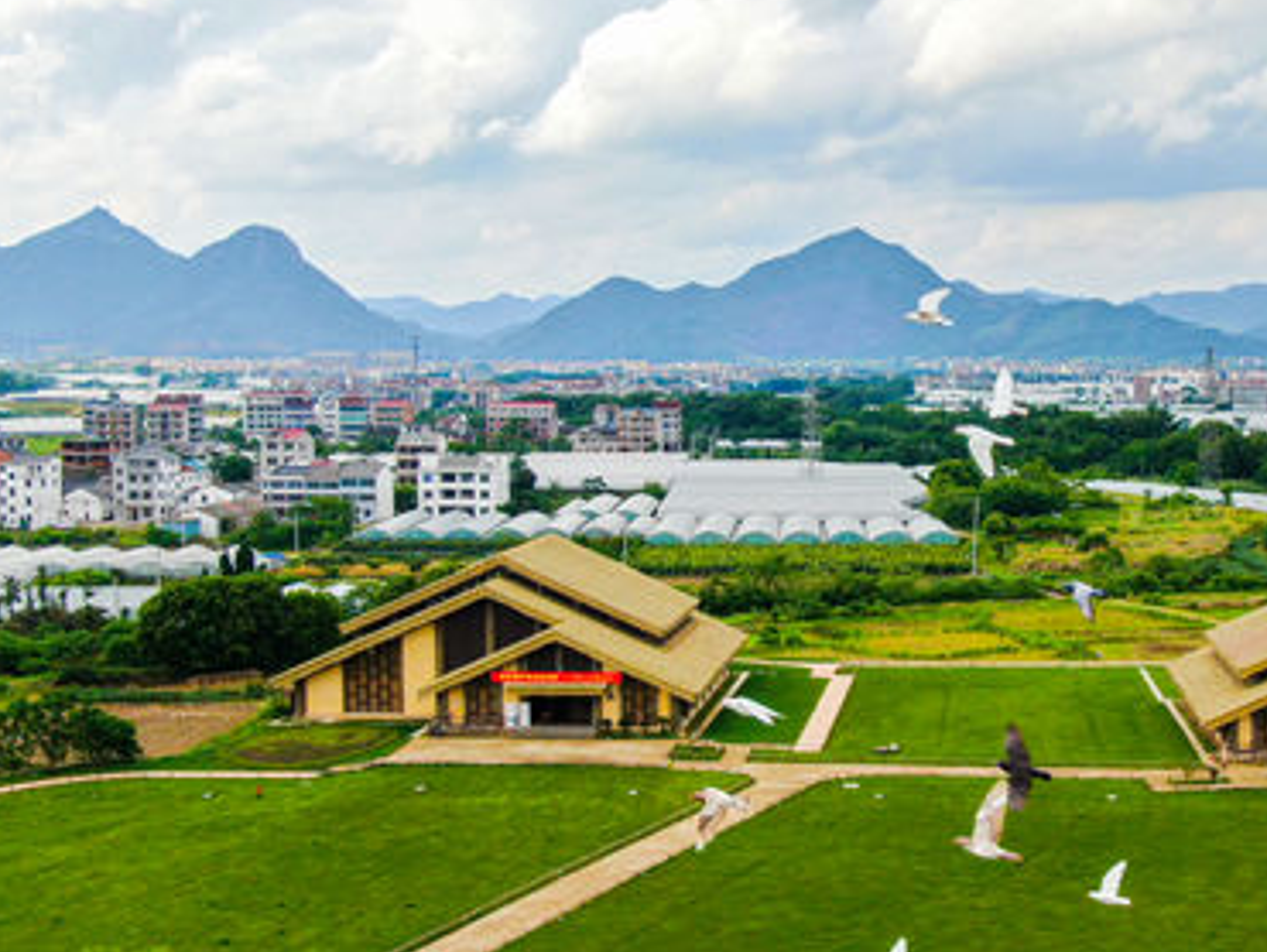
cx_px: 873
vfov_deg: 24.4
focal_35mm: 60
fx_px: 2198
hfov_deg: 31.8
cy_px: 497
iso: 100
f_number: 3.4
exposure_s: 1/640
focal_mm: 6.35
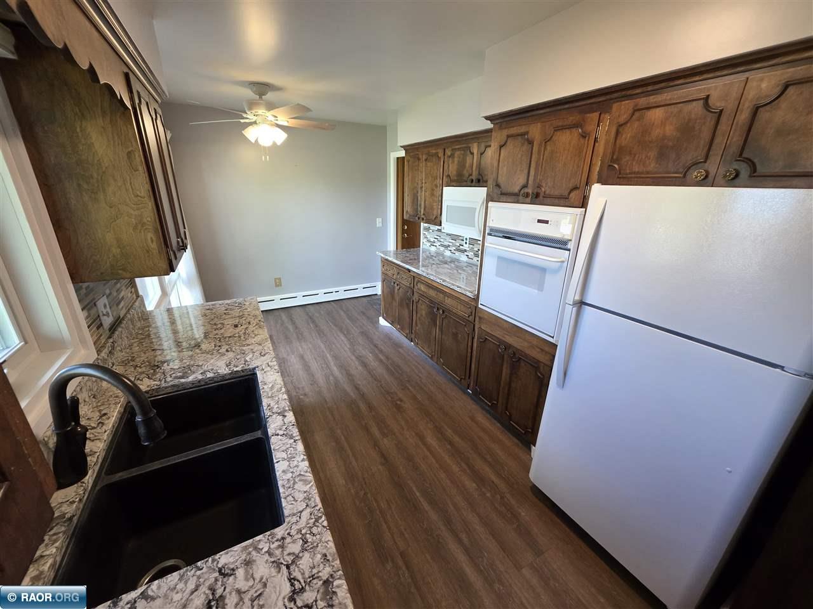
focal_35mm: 13
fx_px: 305
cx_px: 406
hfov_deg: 106.2
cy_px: 304
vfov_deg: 89.9
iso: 250
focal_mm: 2.2
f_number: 1.9
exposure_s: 1/120
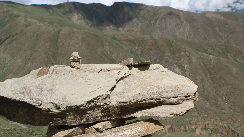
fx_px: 356
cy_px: 107
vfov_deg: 21.6
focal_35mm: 55
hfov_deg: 37.8
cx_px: 103
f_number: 10
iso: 100
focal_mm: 26
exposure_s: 1/250
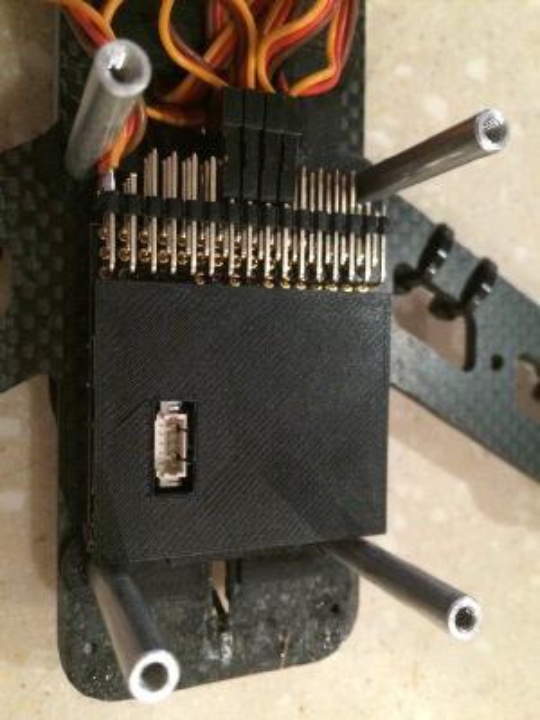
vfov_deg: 61.7
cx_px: 270
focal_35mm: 29
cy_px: 360
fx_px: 603
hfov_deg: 48.2
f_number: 2.2
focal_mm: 4.15
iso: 320
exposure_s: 1/20
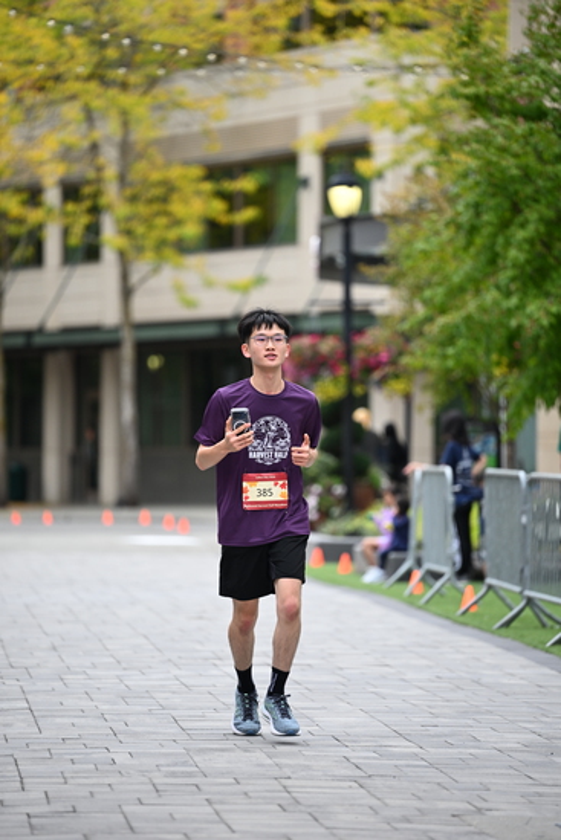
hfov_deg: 7.6
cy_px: 420
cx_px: 280
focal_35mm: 180
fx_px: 4205
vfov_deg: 11.4
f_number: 2.8
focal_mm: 180
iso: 640
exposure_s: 1/2000
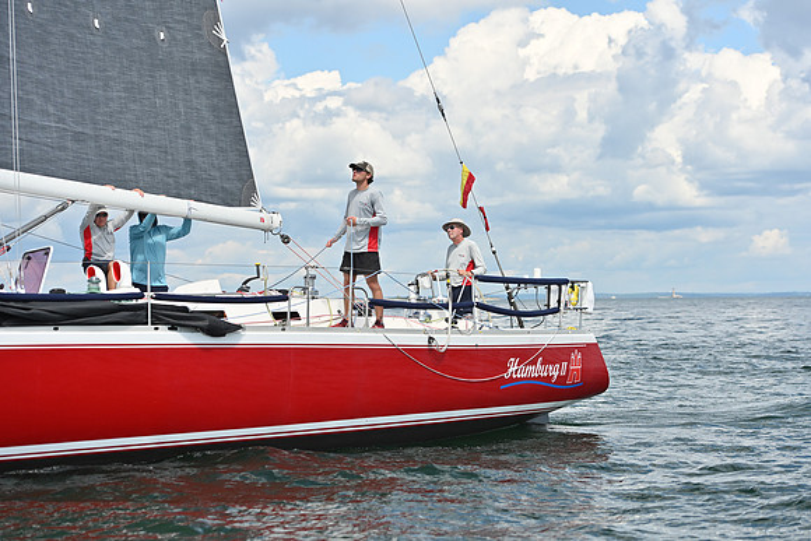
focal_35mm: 85
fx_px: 1915
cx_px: 406
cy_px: 270
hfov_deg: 23.9
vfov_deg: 16.1
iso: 250
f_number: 4.5
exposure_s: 1/1000
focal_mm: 85
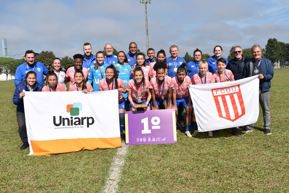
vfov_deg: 40.0
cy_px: 96
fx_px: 265
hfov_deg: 57.2
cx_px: 144
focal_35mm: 33
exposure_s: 1/500
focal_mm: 22
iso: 100
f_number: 7.1
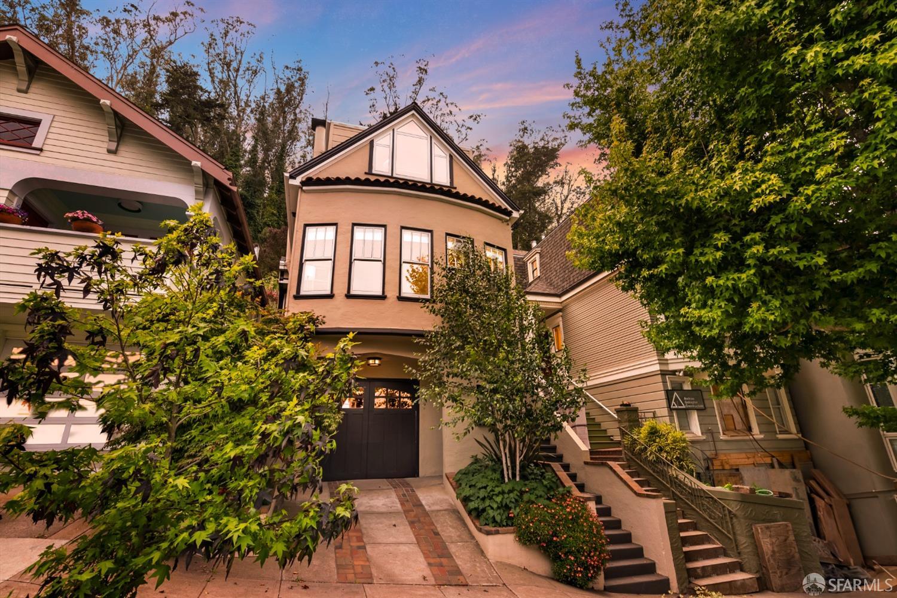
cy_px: 299
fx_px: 399
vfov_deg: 73.7
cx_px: 448
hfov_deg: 96.7
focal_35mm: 16
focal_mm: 16
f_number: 8
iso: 100
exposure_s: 1/100
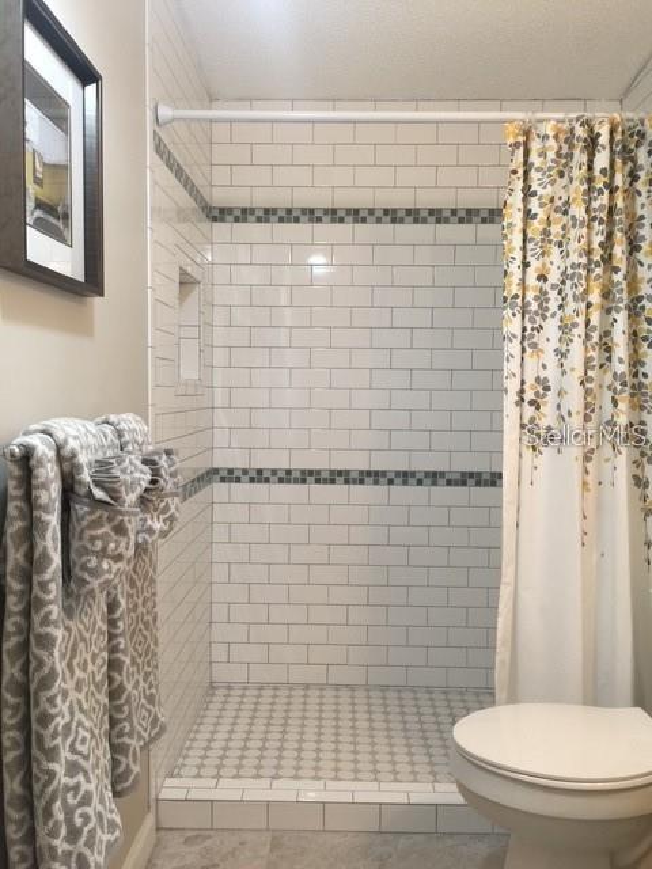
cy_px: 434
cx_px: 326
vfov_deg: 61.7
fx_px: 728
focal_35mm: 29
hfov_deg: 48.2
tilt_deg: -1.2
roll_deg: -0.7
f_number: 2.2
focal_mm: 4.15
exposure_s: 1/15
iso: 40
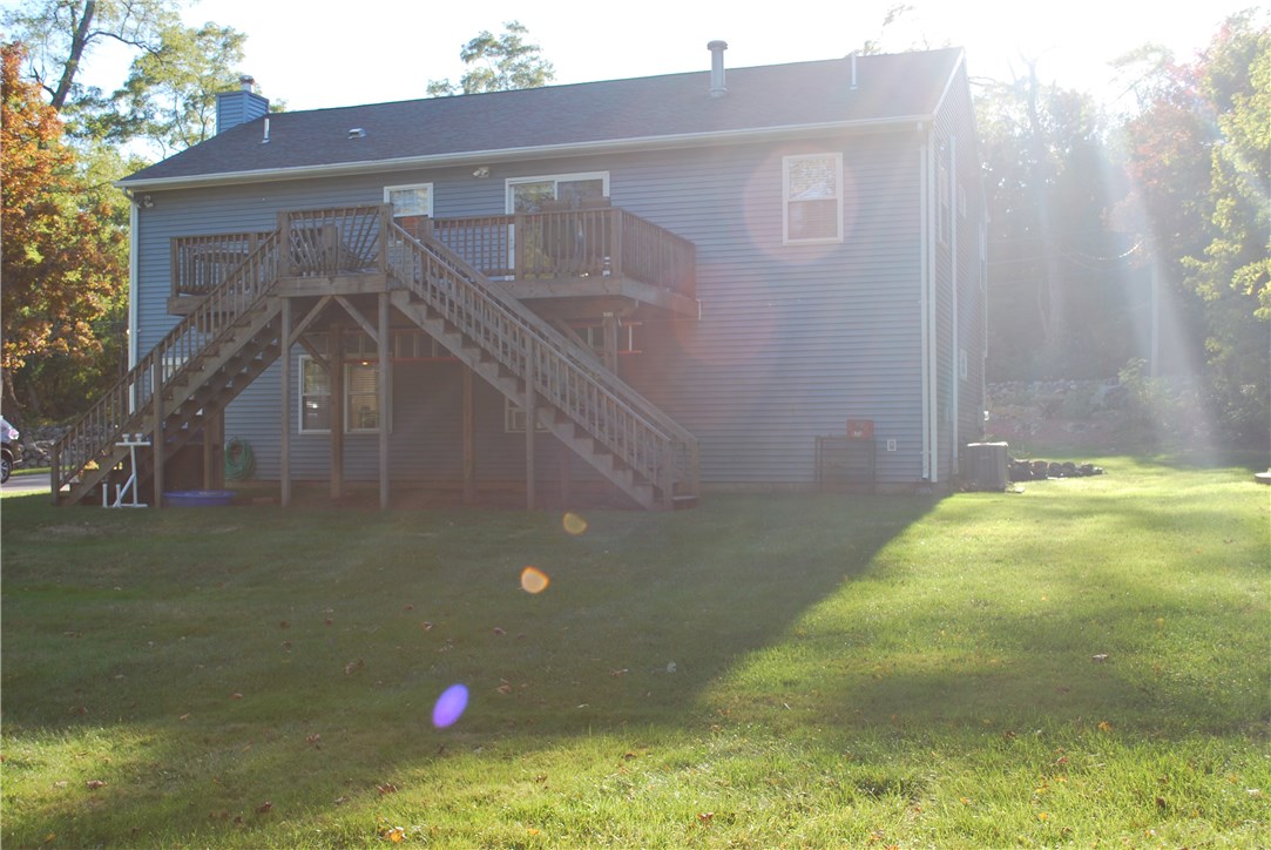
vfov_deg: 34.3
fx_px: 1378
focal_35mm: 39
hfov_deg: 49.5
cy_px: 425
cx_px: 636
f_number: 5.6
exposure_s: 1/125
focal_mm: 26
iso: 125
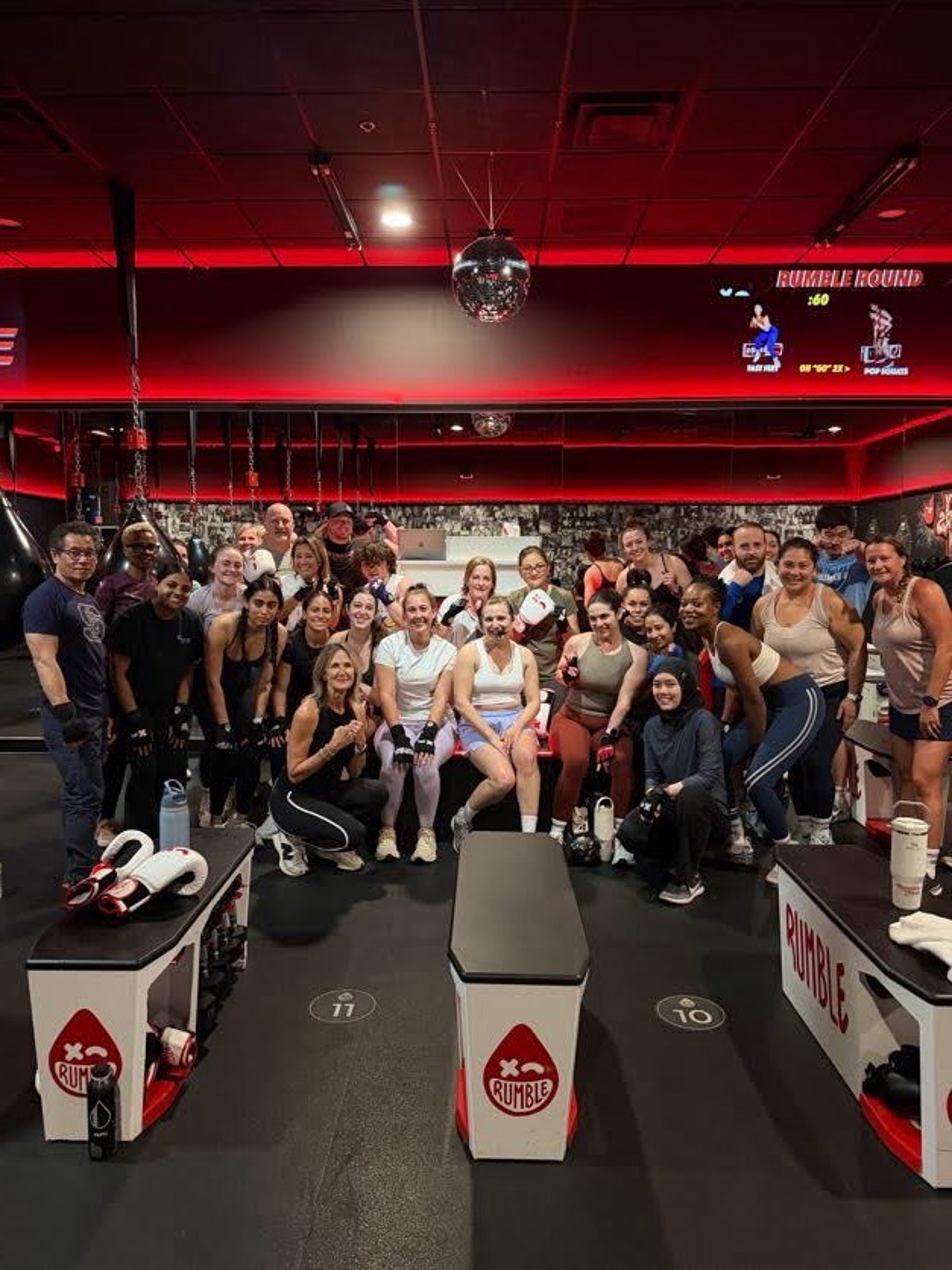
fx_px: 880
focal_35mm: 24
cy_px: 635
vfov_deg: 71.6
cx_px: 476
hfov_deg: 56.8
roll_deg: +0.8
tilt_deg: -4.7
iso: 800
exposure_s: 1/40
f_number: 1.78
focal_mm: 6.76
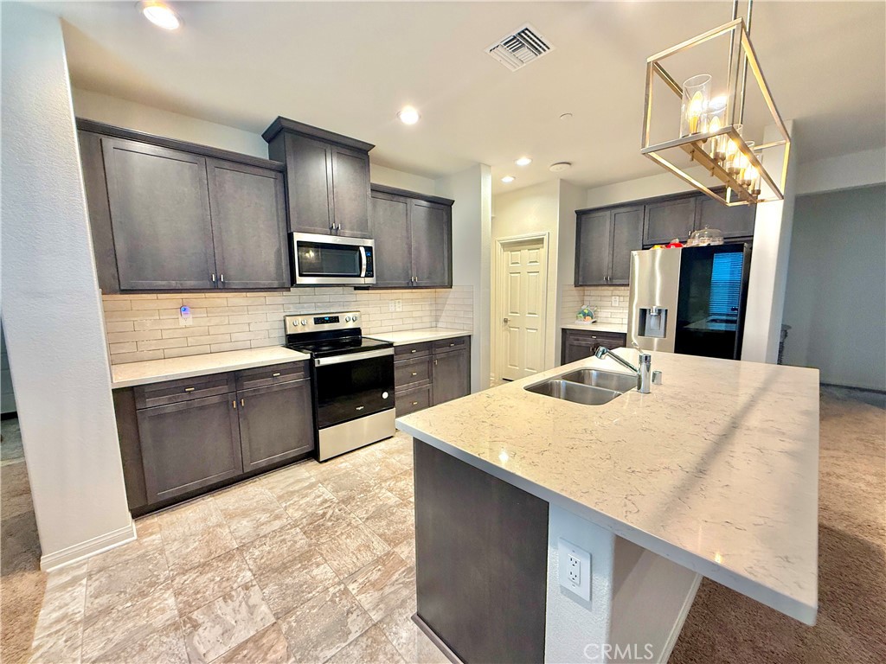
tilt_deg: -7.0
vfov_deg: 85.7
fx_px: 358
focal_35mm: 14
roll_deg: +1.0
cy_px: 332
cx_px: 443
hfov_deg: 102.1
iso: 200
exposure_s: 1/60
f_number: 2.2
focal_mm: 2.22
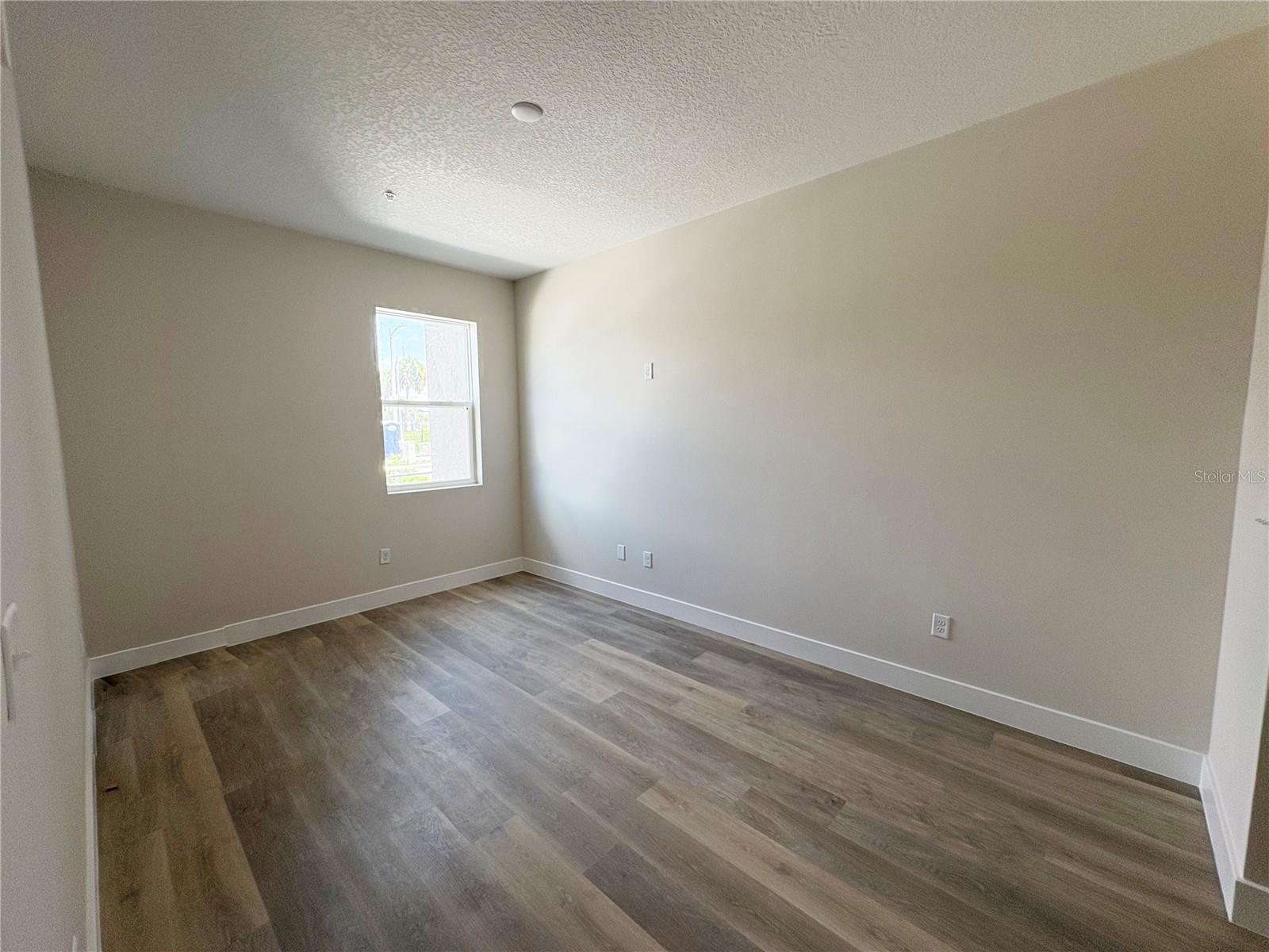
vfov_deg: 85.7
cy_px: 476
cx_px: 634
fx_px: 513
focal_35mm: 14
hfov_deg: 102.1
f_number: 2.2
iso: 125
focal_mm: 2.22
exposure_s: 1/120
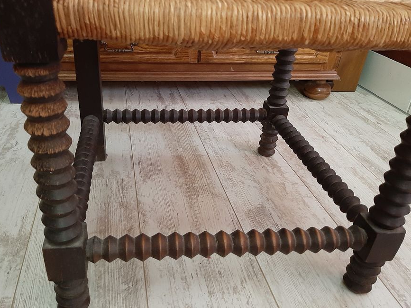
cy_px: 160
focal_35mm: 30
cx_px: 186
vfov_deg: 46.8
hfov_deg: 59.9
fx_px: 356
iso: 320
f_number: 1.7
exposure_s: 1/25
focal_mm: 3.93
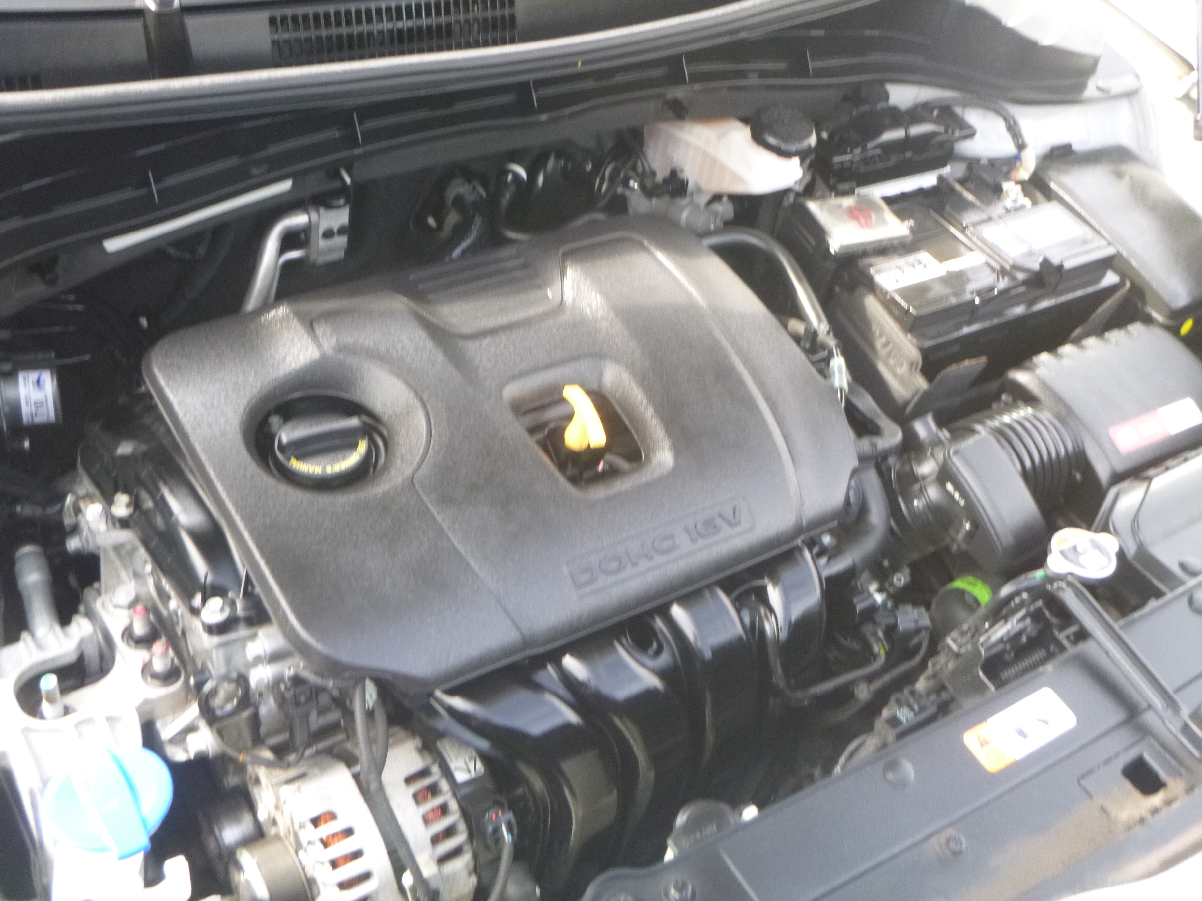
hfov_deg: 45.8
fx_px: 1424
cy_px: 450
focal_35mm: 41
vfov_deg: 35.1
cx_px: 601
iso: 320
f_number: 4.6
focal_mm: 7.3
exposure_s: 1/80
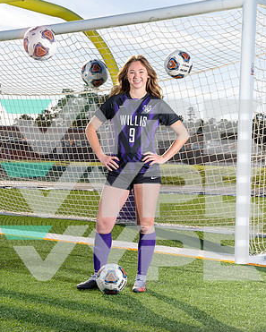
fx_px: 728
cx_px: 133
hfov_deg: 20.7
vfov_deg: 25.7
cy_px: 191
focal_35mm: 74
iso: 100
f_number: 8
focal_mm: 65
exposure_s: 1/250
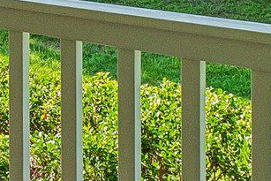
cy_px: -137
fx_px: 753
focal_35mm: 100
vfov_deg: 12.6
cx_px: -285
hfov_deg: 15.7
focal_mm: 10
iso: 400
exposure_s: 1/500
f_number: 8
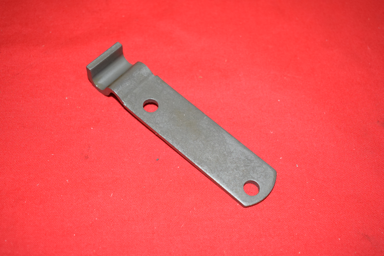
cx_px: 192
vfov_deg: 26.5
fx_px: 544
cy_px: 128
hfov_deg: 38.9
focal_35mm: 51
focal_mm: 34
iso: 1250
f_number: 5
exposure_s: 1/200
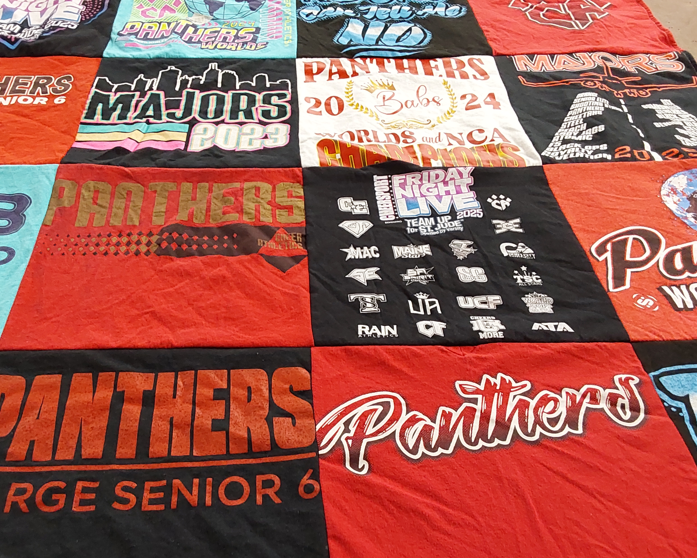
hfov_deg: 50.1
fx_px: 743
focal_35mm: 36
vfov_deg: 41.0
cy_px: 323
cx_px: 294
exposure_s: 1/60
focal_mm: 2.91
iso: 200
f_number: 1.9
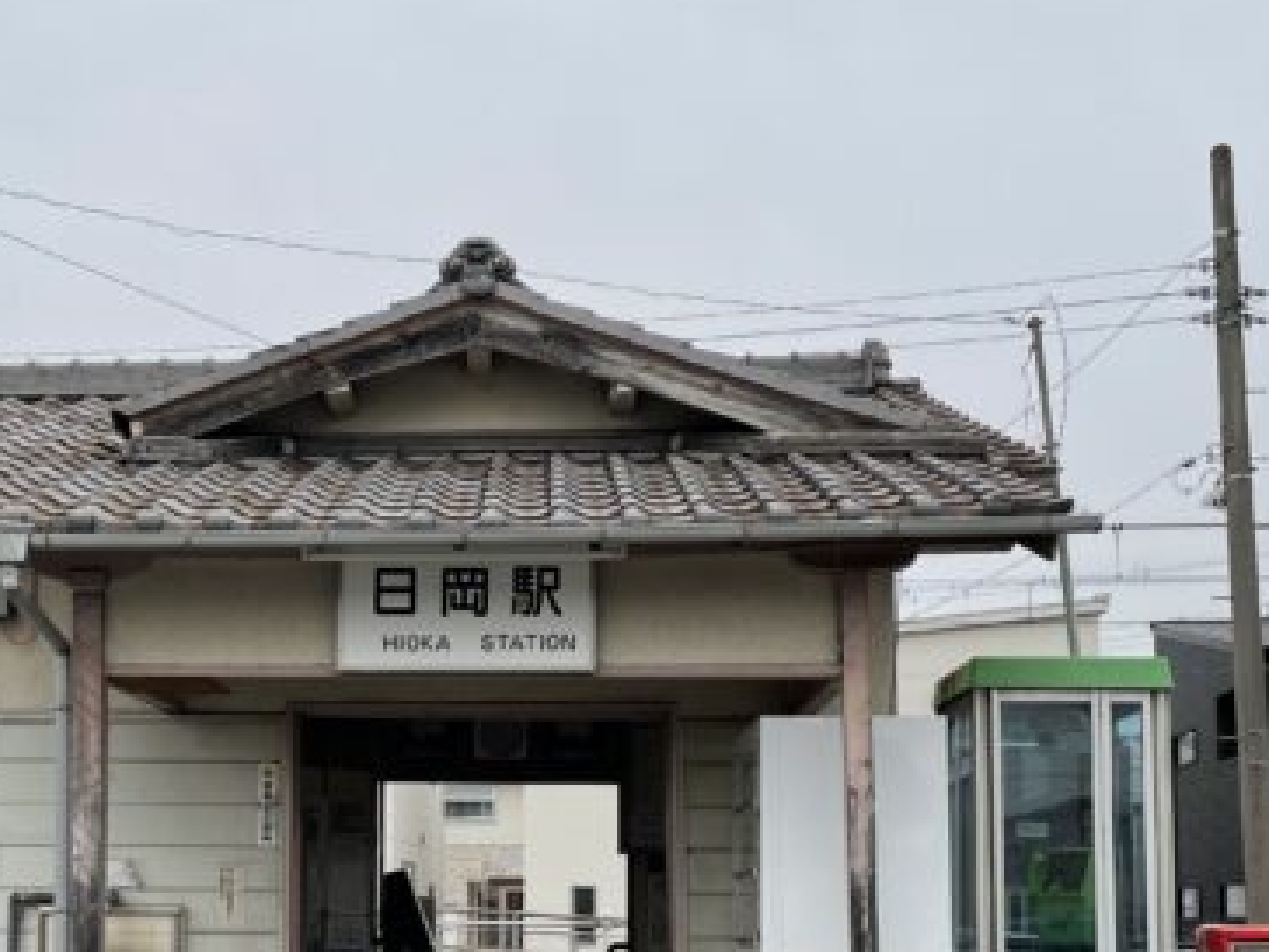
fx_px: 1906
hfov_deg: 36.4
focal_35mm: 52
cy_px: 758
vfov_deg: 27.5
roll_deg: -0.4
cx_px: 410
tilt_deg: +5.5
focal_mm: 4.2
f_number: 1.6
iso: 32
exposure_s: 1/4831
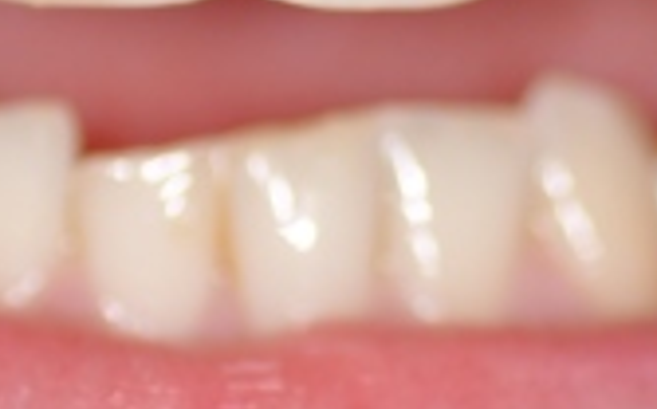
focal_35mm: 495
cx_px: 197
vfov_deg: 2.6
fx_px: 8854
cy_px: 8
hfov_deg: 4.2
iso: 200
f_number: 3.5
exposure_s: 1/60
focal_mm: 90
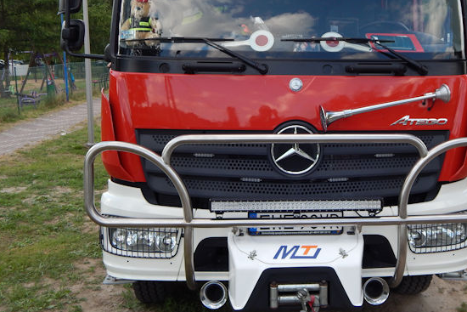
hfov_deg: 47.1
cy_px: 106
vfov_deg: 32.4
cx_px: 284
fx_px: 532
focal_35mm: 41
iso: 125
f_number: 3.2
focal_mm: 5.6
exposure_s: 1/400
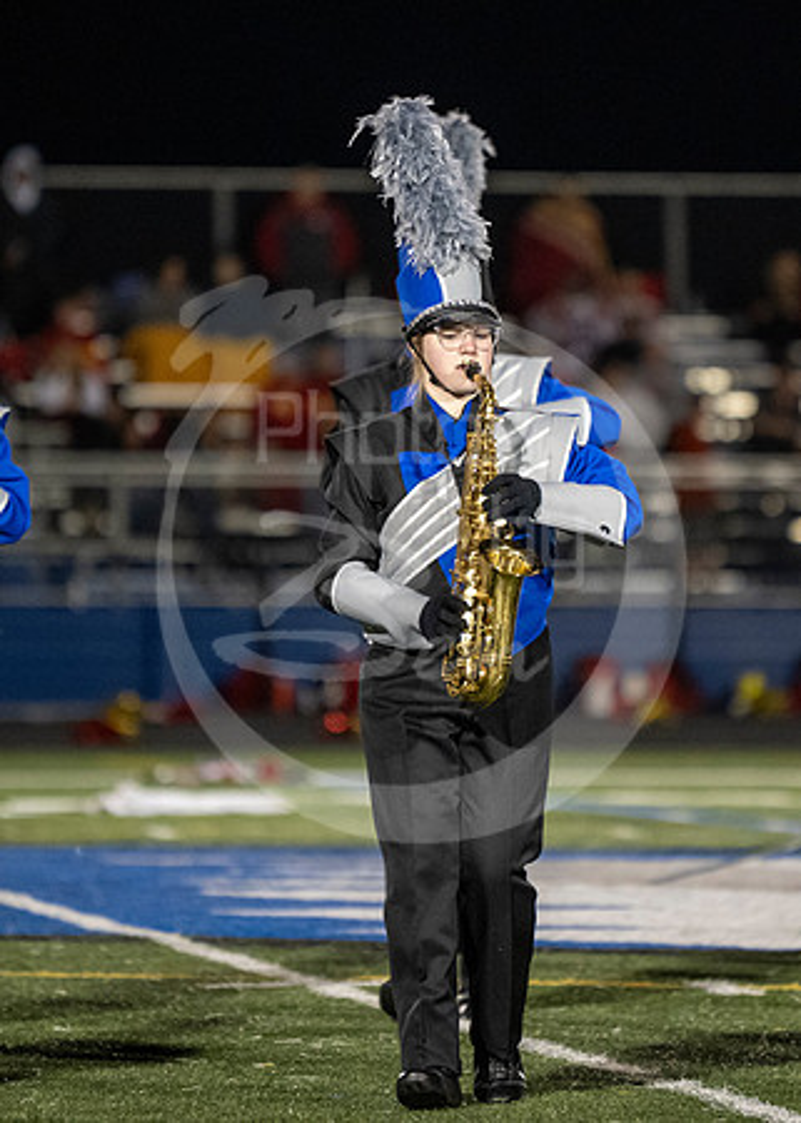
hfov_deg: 4.0
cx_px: 566
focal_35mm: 360
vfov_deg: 5.6
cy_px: 433
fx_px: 11489
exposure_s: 1/500
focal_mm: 200
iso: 4000
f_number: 2.8
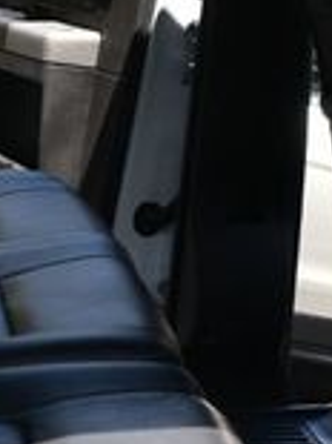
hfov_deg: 11.0
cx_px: -94
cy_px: 129
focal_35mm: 131
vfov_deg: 15.0
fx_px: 1678
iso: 200
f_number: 7.1
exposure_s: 1/250
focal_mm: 22
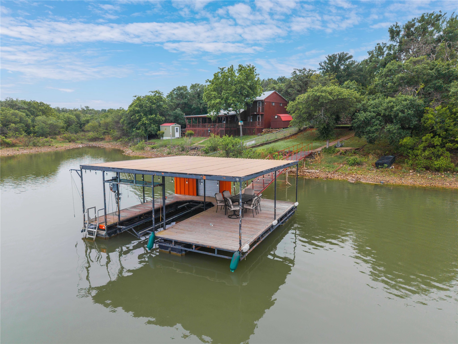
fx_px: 318
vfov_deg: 56.8
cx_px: 229
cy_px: 172
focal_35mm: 24
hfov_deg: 71.6
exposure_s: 1/1000
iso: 170
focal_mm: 8.67
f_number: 1.8
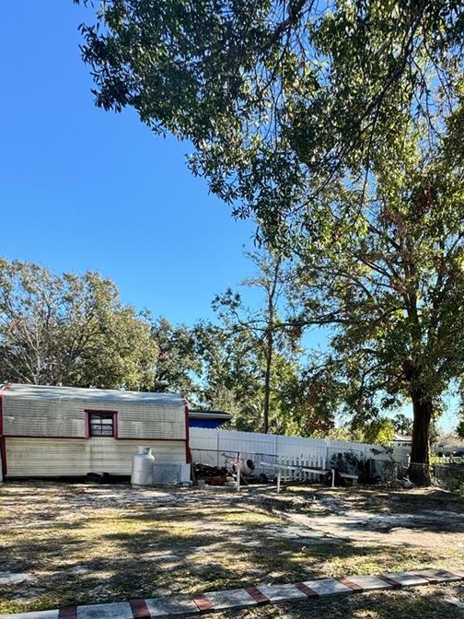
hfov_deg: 52.9
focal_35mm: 25
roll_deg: -2.8
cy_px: 493
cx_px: 336
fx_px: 447
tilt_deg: -5.8
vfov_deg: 63.6
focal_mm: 2.22
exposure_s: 1/416
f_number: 2.2
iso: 40
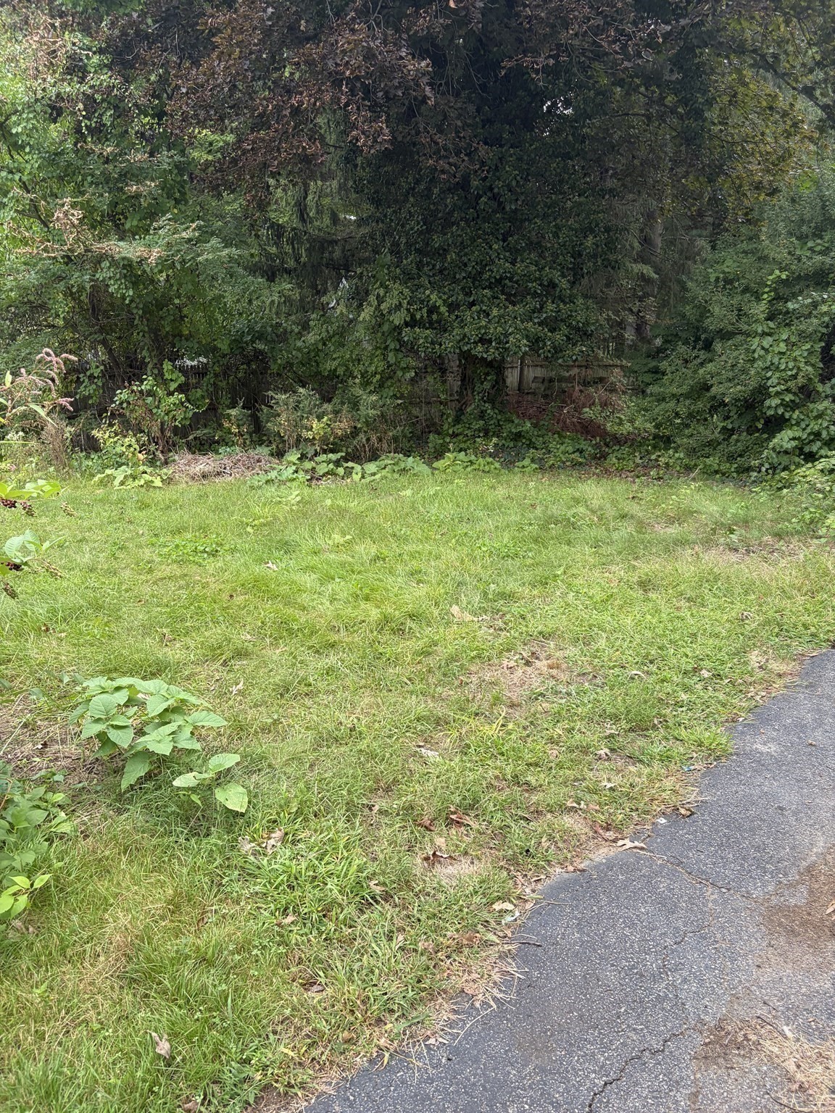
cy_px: 556
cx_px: 418
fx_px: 836
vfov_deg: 67.3
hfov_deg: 53.1
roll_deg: -2.1
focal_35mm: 26
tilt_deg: -14.0
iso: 100
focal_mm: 5.96
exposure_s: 1/122
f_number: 1.6
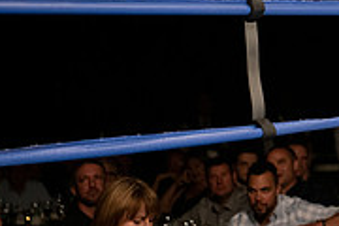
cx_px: 492
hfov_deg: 8.9
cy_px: -86
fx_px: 2119
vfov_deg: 6.1
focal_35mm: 225
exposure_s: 1/1250
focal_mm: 70
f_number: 2.8
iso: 1600
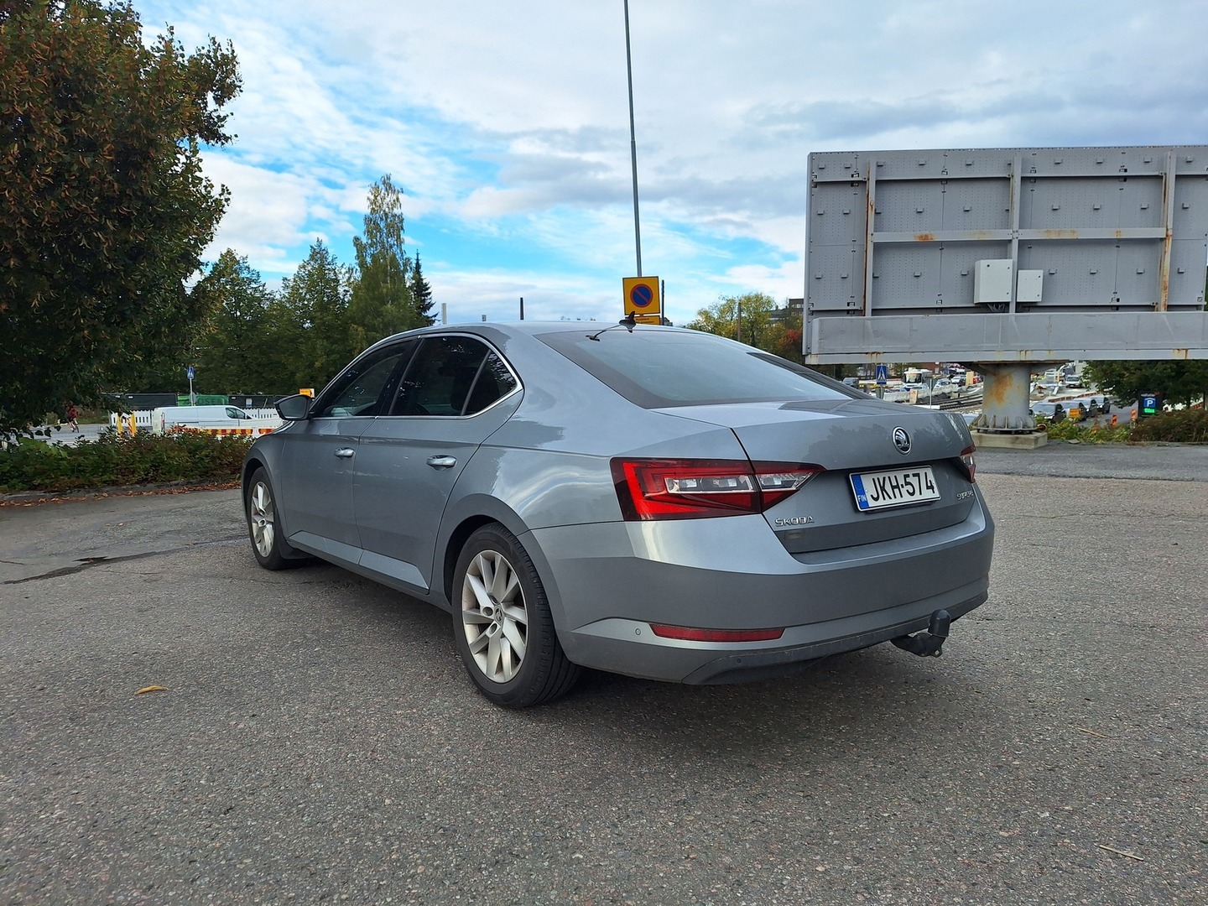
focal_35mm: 23
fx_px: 803
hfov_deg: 73.9
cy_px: 453
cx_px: 604
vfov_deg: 58.9
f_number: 1.8
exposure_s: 1/1462
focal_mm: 5.54
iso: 40
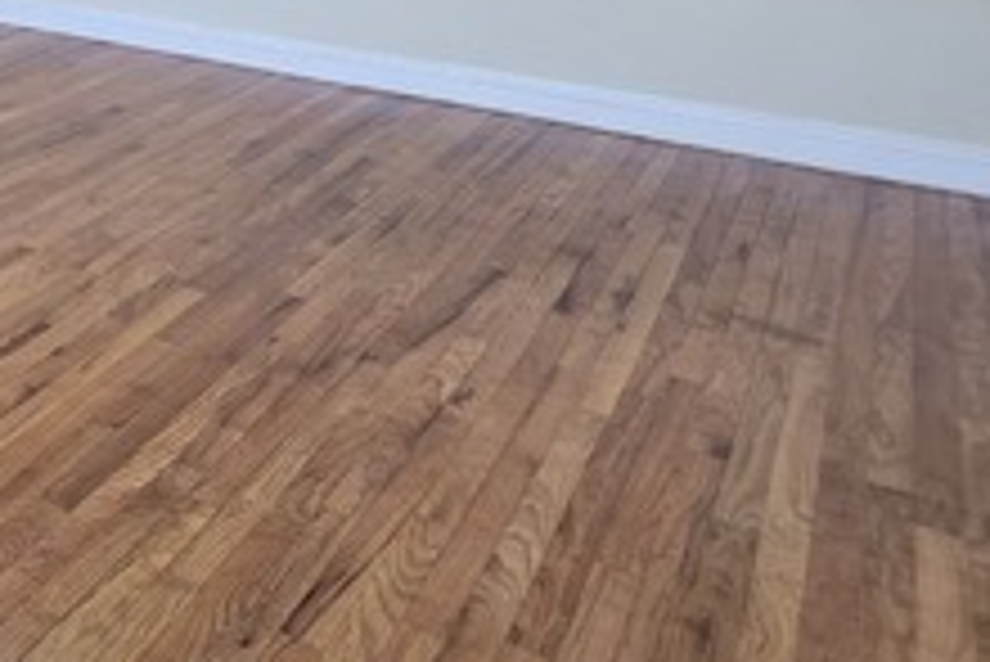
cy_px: -23
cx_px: -470
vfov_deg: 30.1
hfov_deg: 29.7
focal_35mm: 41
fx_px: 1128
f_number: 1.9
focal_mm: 2.2
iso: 160
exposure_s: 1/120
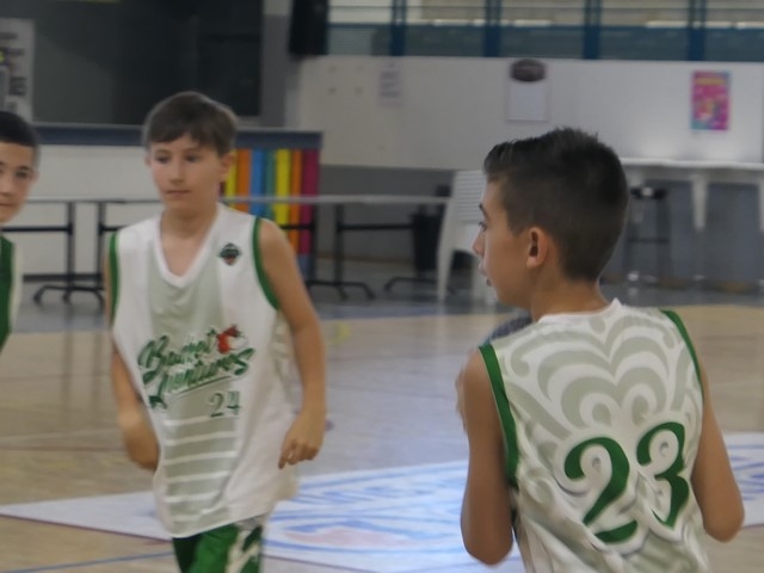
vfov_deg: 9.5
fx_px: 3443
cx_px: 382
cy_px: 286
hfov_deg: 12.7
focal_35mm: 156
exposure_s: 1/125
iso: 640
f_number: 2.8
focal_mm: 26.4
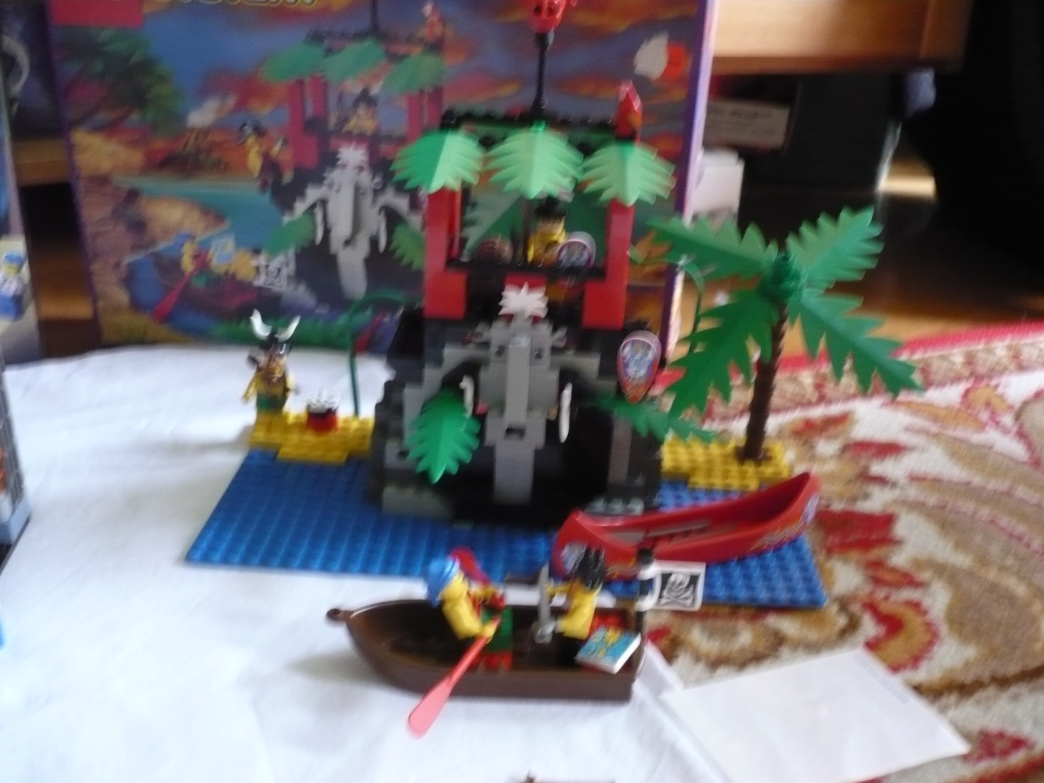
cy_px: 392
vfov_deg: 40.7
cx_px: 522
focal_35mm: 35
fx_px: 1056
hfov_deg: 52.6
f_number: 2.8
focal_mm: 5.8
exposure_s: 1/15
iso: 400
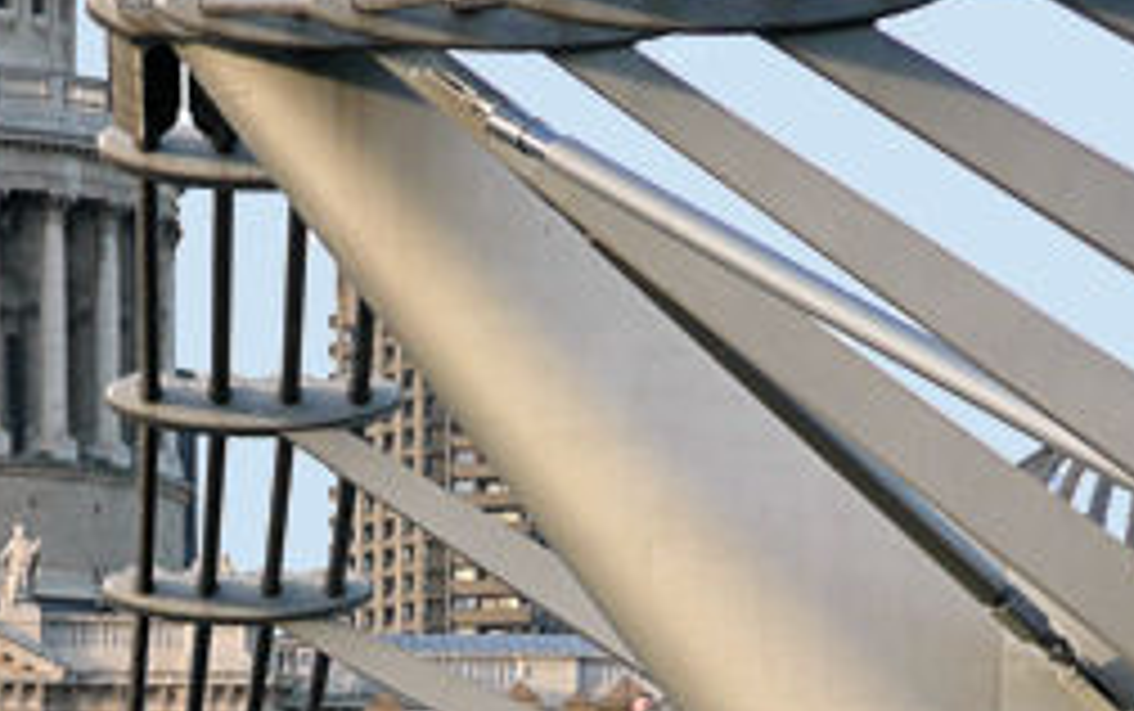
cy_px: 657
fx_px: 14291
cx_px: 220
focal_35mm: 462
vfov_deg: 2.8
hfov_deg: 4.5
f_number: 4.9
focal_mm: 39.1
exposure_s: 1/125
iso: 100
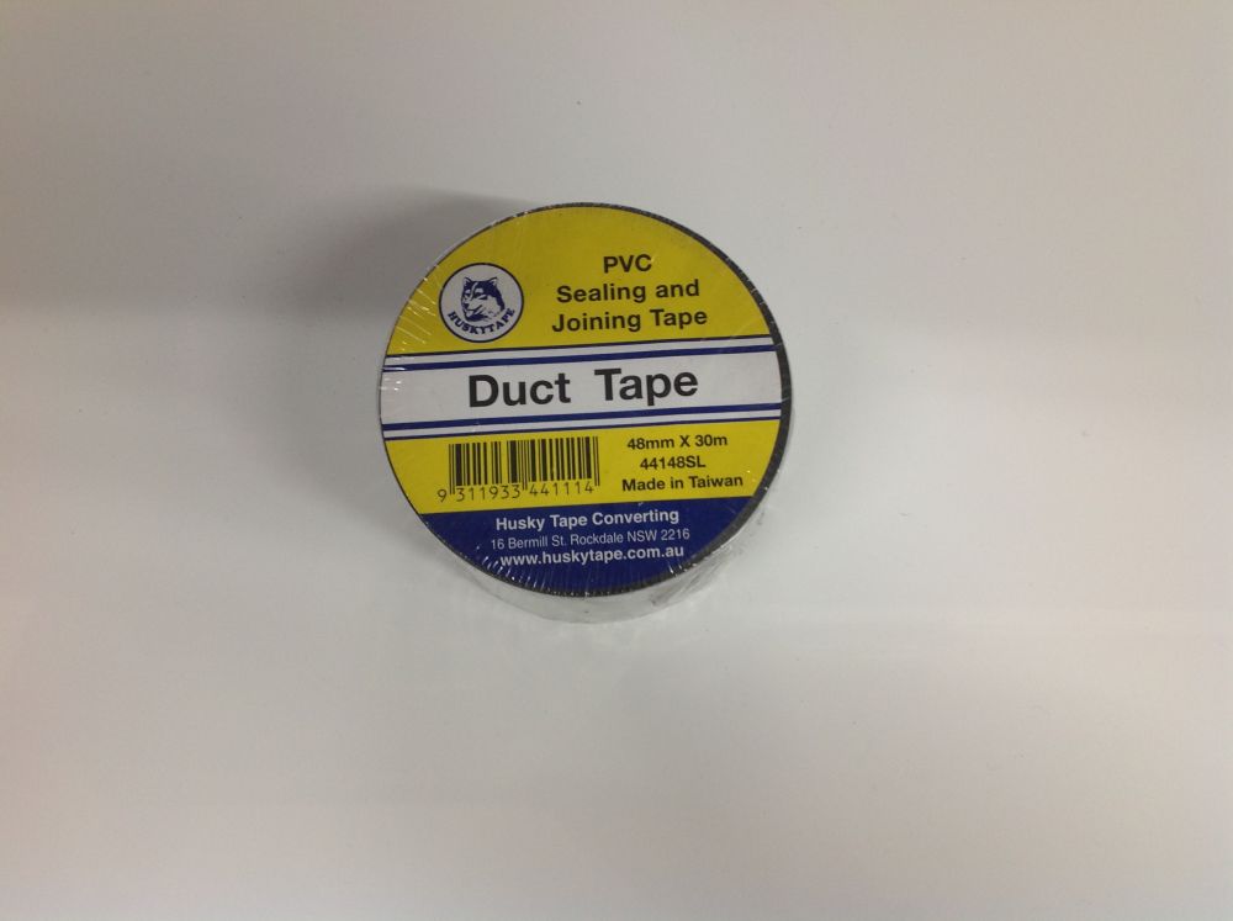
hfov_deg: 52.7
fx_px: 1245
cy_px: 460
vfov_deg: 40.6
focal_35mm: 35
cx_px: 616
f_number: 2.4
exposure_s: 1/25
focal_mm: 4.28
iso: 50
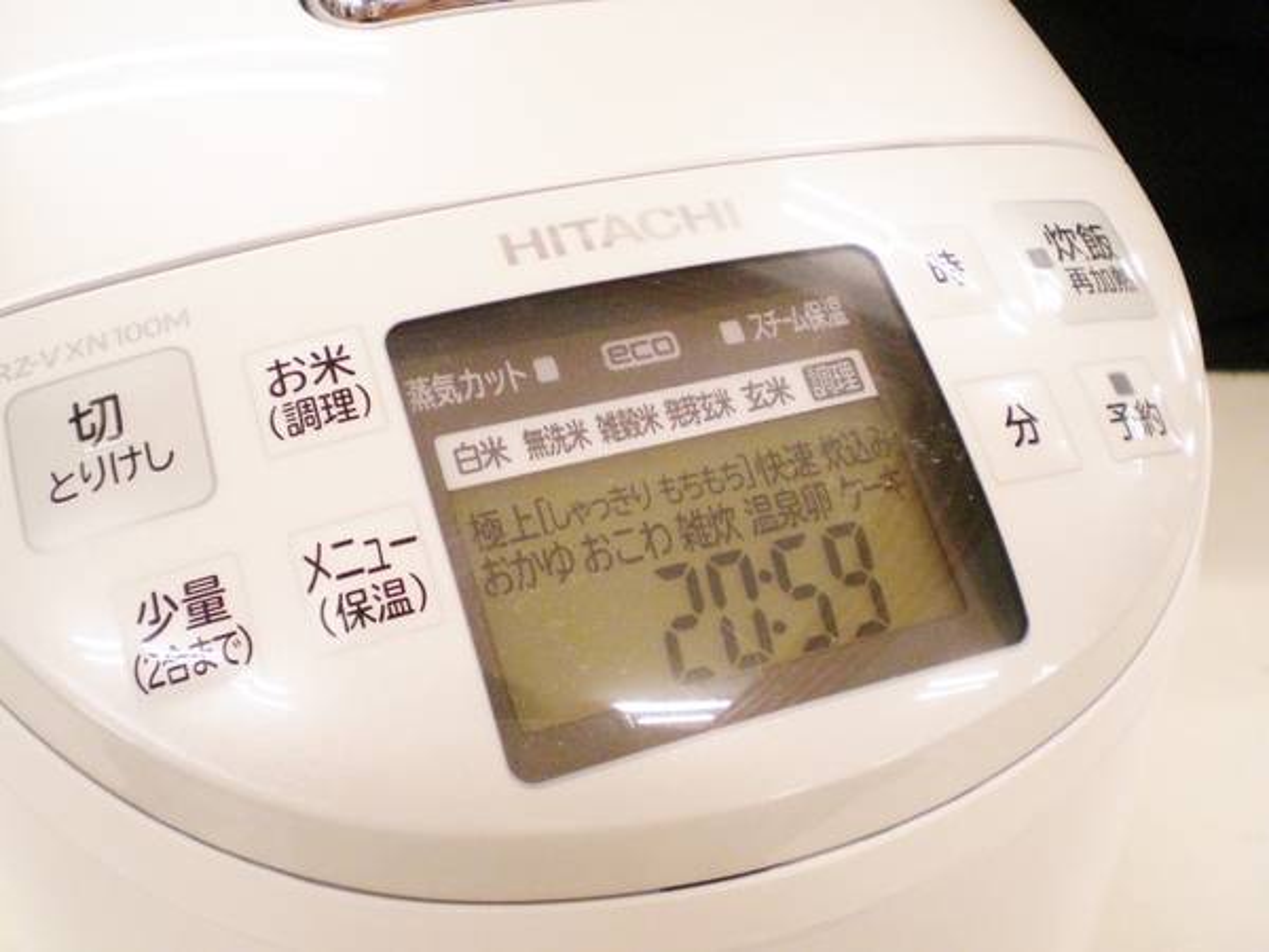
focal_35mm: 38
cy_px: 476
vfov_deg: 37.7
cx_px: 634
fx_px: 1393
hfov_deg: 49.0
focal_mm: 6.3
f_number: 3.1
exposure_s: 1/80
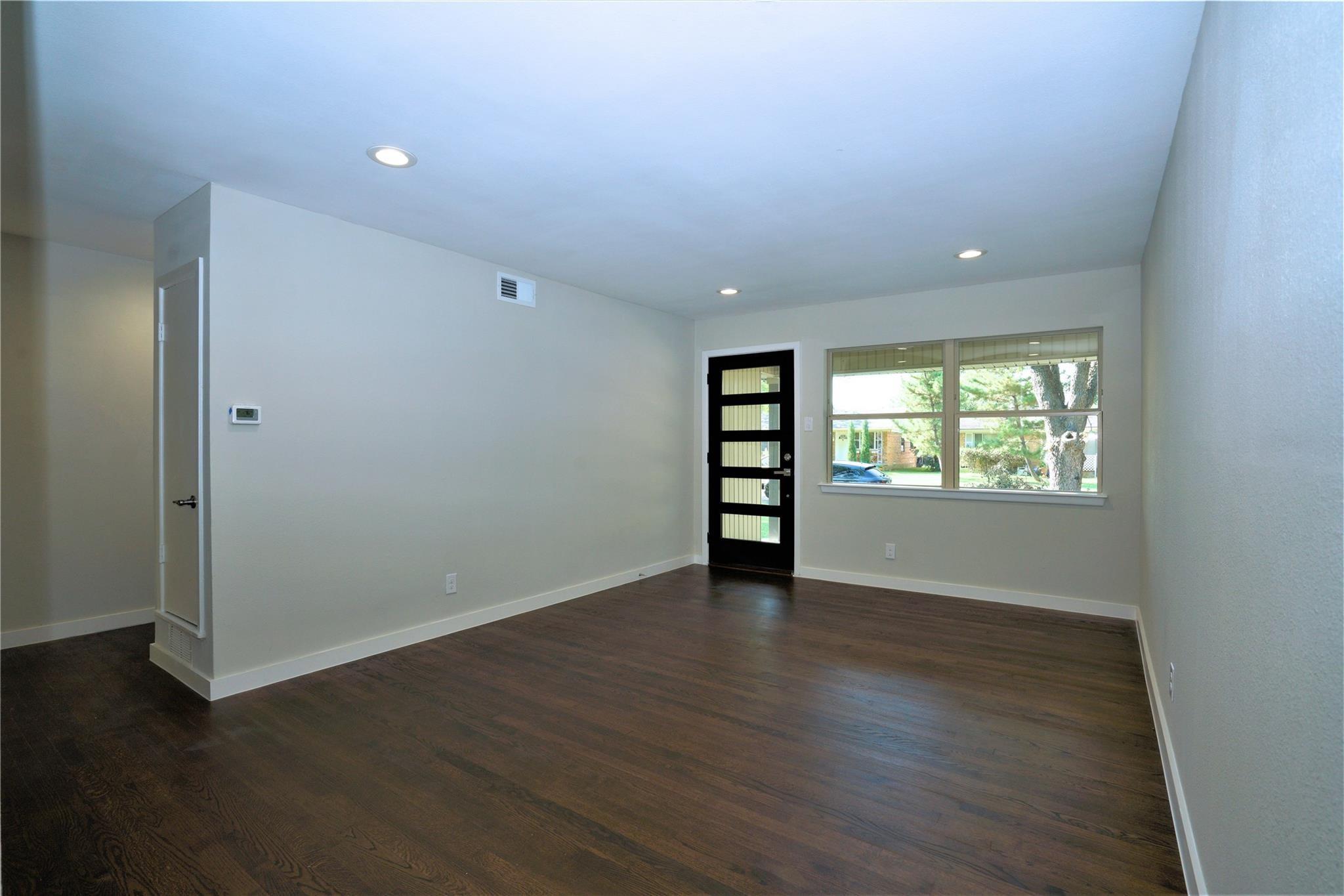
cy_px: 448
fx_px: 597
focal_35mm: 16
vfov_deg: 73.7
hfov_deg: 96.7
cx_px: 672
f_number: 8
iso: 400
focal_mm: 16
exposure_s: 1/60
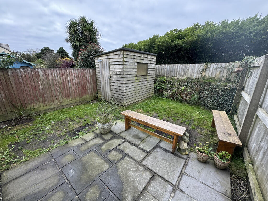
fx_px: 108
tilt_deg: -16.7
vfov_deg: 85.7
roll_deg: -0.7
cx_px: 134
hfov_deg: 102.1
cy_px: 100
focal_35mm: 14
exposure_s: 1/140
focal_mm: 2.22
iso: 40
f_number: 2.2
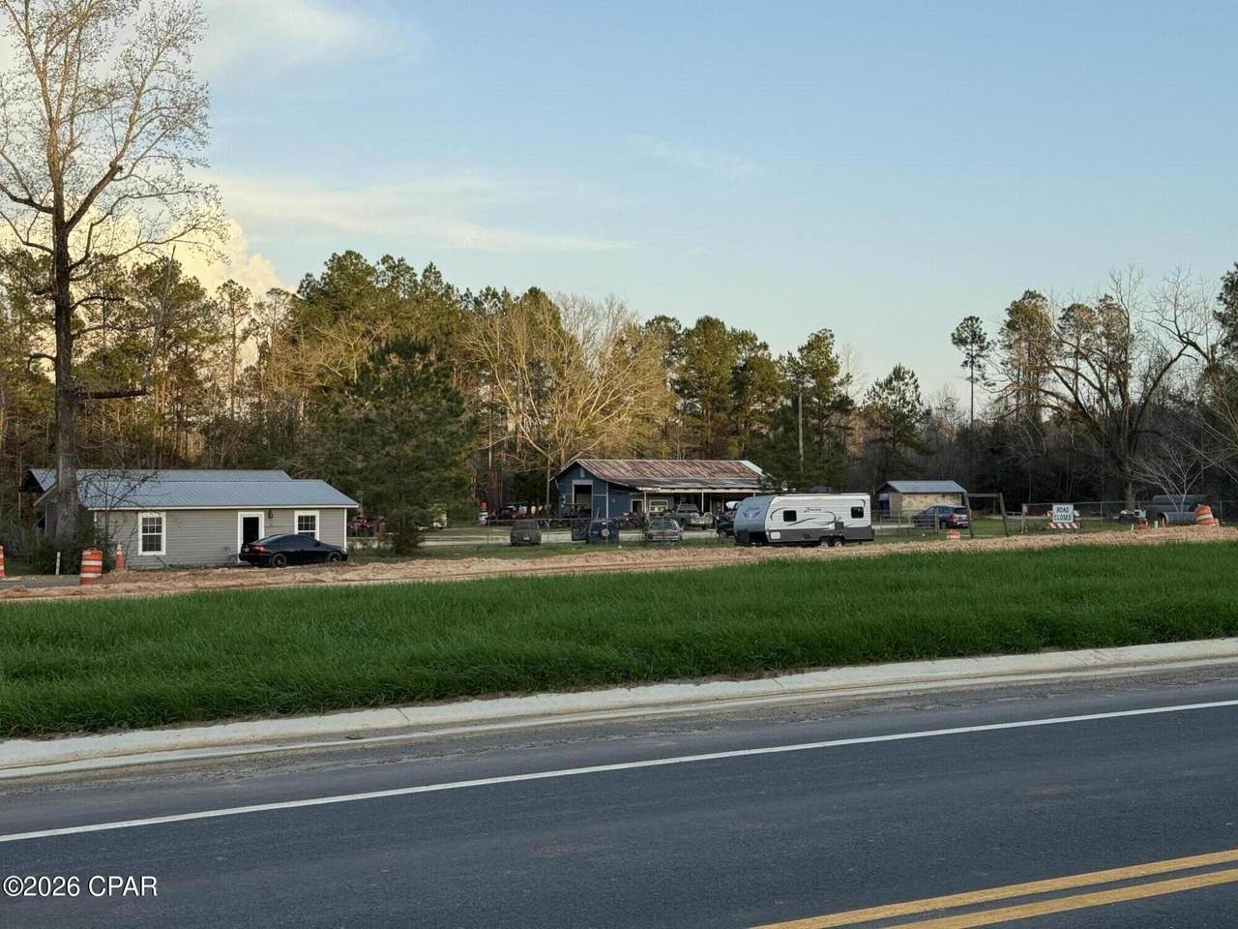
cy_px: 464
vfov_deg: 30.3
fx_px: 1717
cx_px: 619
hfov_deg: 39.7
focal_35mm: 48
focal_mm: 6.76
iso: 64
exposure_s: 1/1285
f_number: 1.78
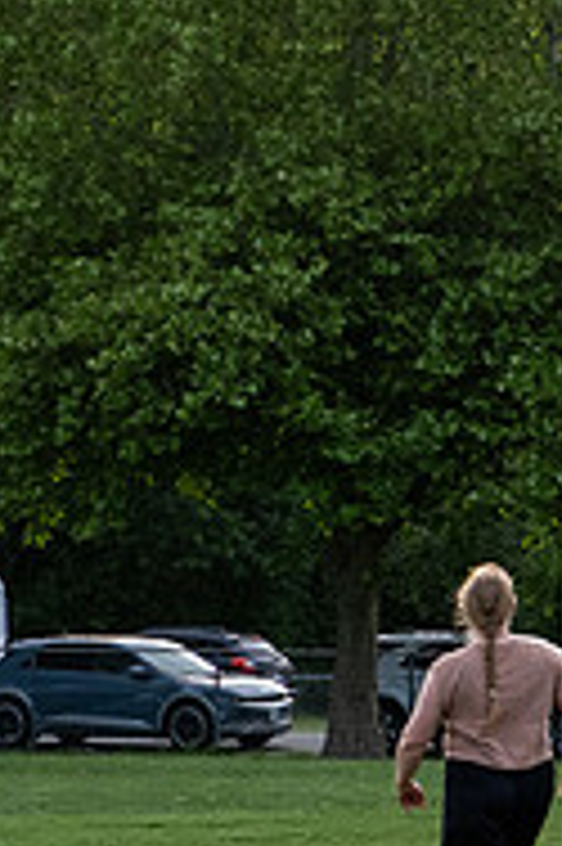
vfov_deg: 6.7
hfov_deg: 4.4
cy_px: 733
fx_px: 7155
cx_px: 1209
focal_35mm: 305
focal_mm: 45
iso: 1000
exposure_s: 1/1250
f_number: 4.5
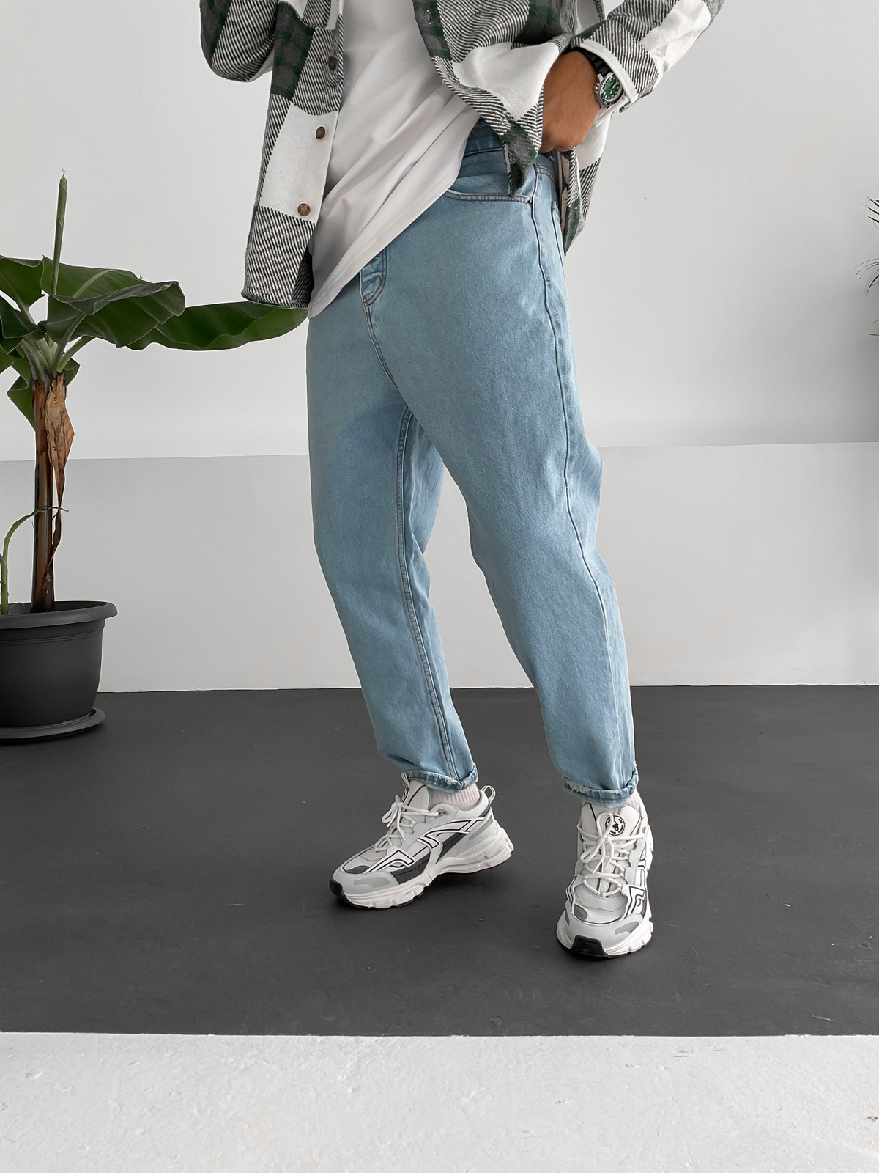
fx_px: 982
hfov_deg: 48.2
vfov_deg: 61.7
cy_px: 586
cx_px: 440
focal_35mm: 29
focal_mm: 3
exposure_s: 1/120
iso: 40
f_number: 1.8
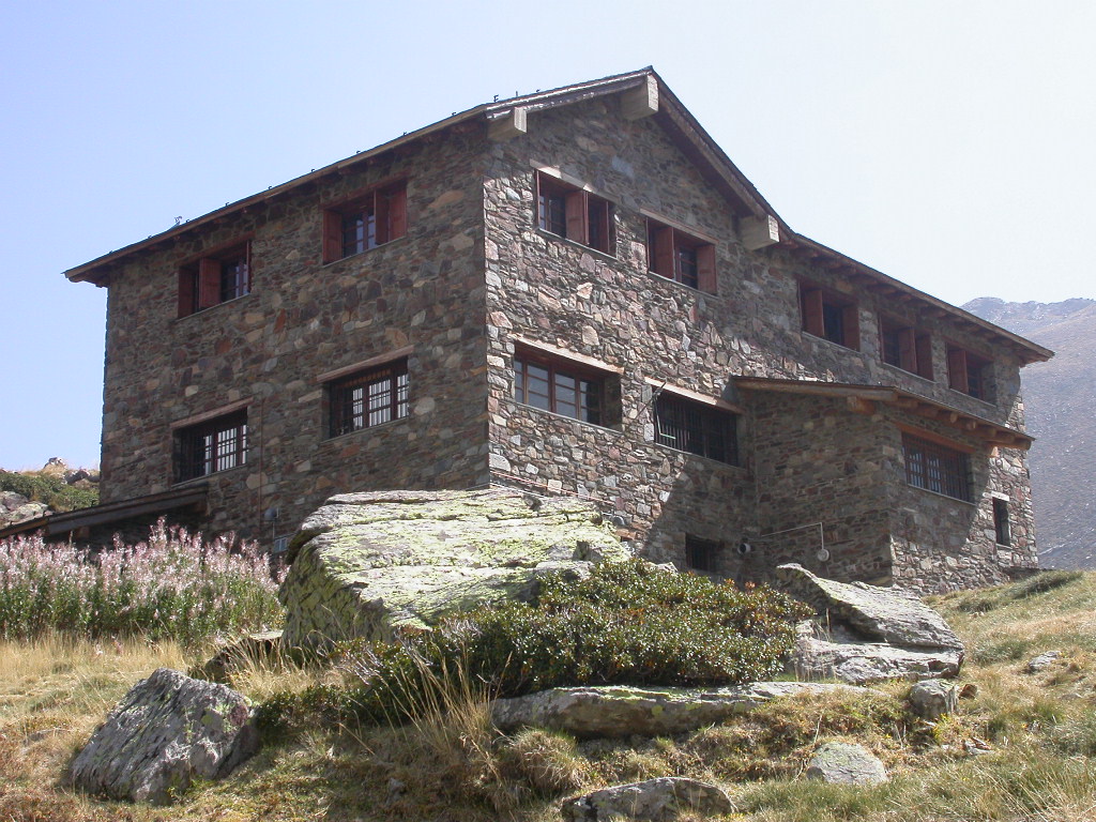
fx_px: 2058
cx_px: 548
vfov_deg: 22.6
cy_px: 411
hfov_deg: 29.8
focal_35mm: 65
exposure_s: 1/266
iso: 100
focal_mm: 13.5
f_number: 5.8
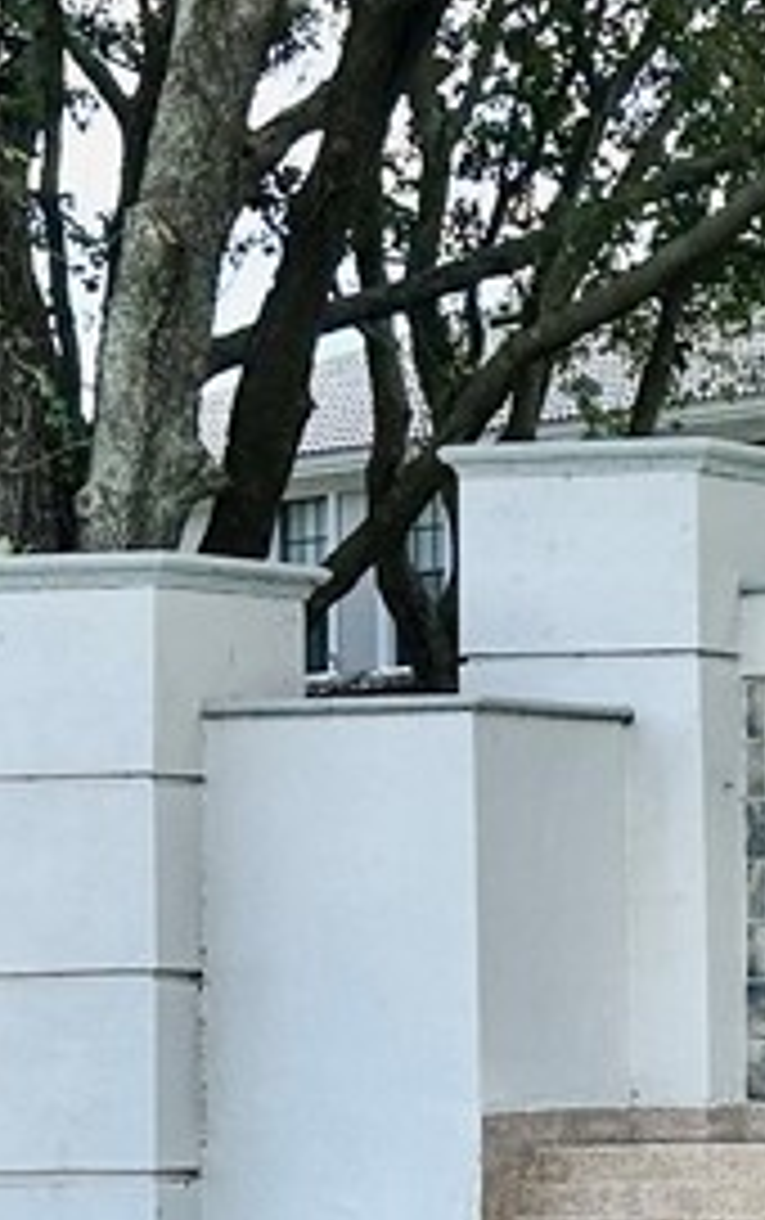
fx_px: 6388
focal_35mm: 192
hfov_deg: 6.6
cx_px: 1683
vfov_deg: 10.9
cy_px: 734
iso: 64
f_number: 1.78
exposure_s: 1/1357
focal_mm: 6.86
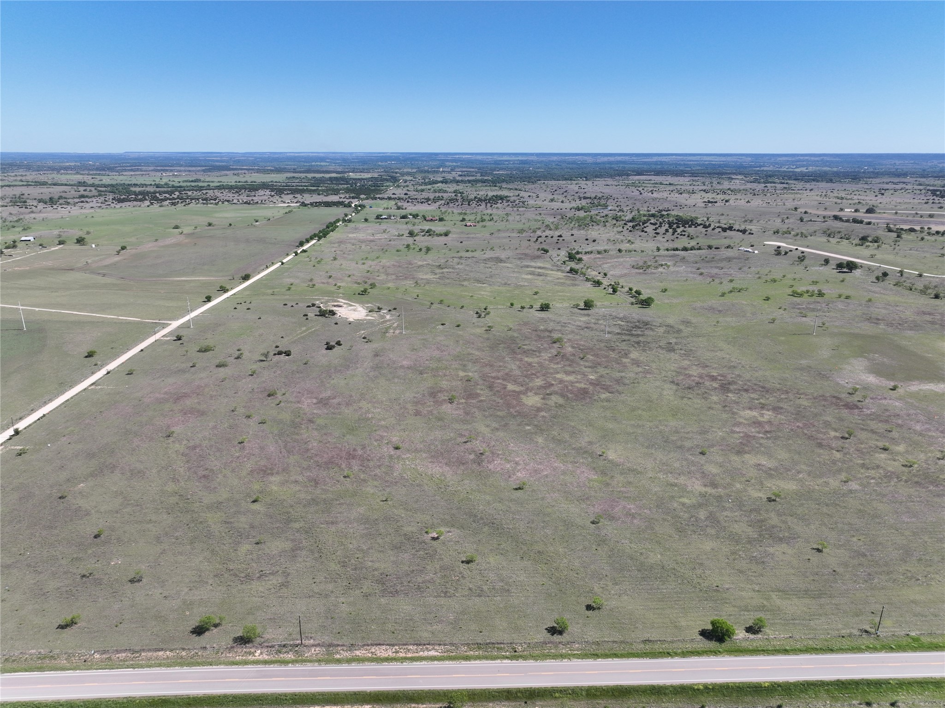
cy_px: 354
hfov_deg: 71.6
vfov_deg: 56.8
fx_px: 655
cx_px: 472
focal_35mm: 24
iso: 100
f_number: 3.2
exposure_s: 1/2000
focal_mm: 12.29
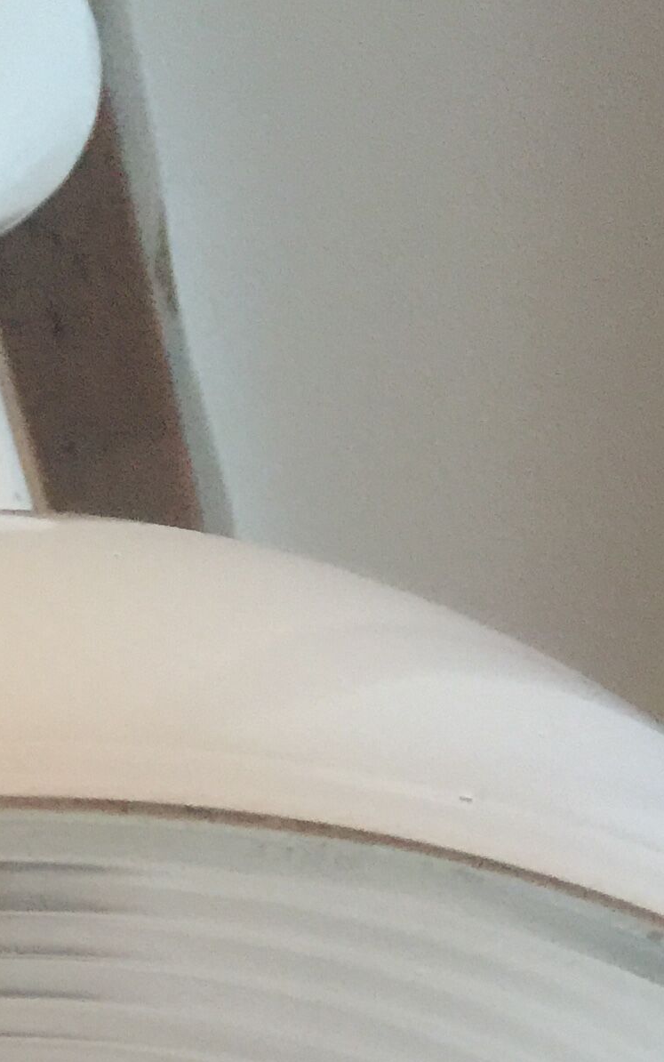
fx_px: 2430
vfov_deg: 22.1
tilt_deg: +33.7
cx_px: -82
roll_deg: +1.1
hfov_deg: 15.1
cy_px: 1379
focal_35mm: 84
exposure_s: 1/10
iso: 100
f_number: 2.2
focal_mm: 4.15
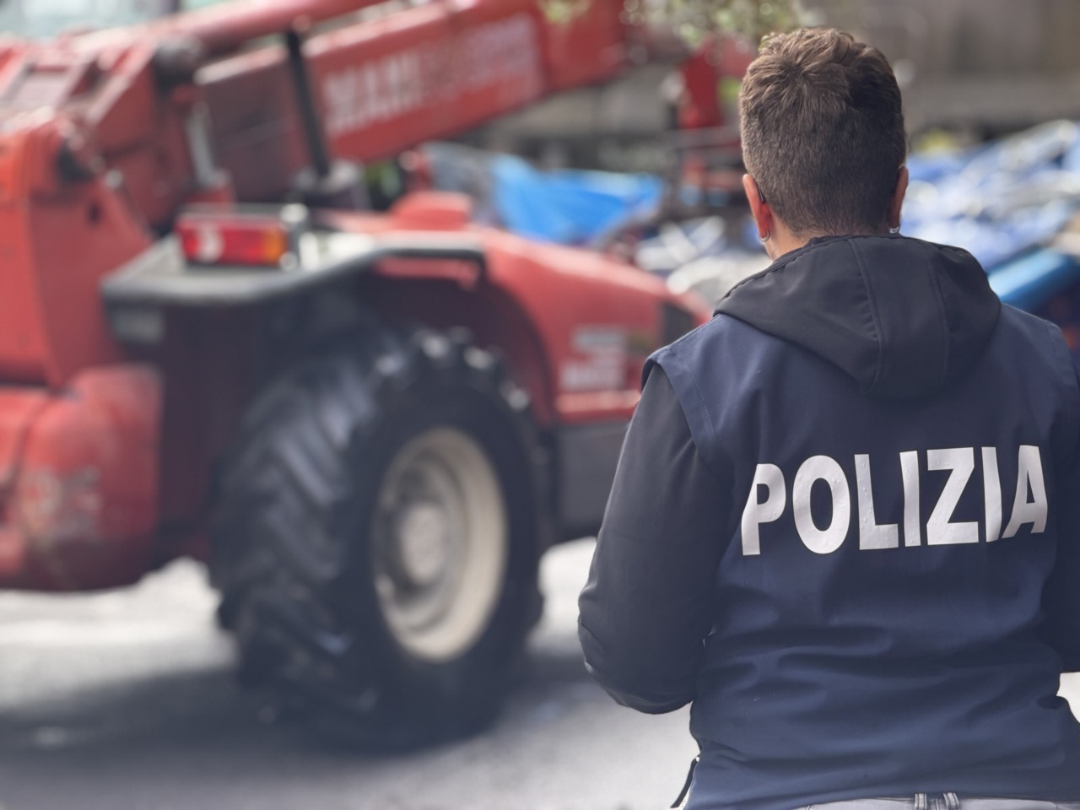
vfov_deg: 14.8
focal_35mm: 100
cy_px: 405
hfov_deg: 19.6
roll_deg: +0.7
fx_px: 3120
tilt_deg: -2.7
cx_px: 540
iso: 64
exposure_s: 1/121
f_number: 2.8
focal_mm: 16.89
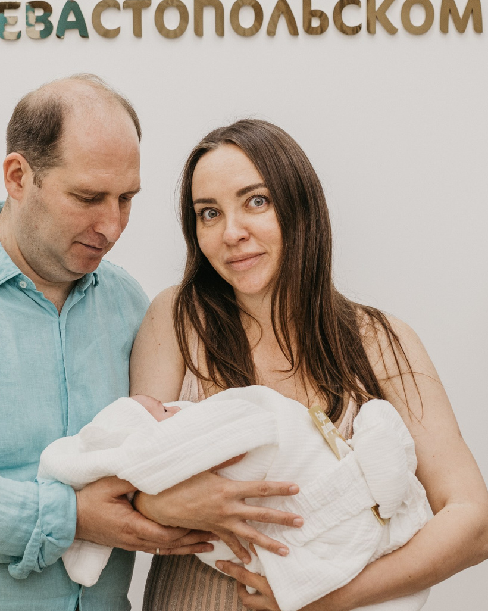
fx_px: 1481
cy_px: 266
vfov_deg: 23.3
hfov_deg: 18.5
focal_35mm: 82
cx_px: 96
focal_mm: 35
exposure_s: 1/160
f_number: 4.5
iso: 400
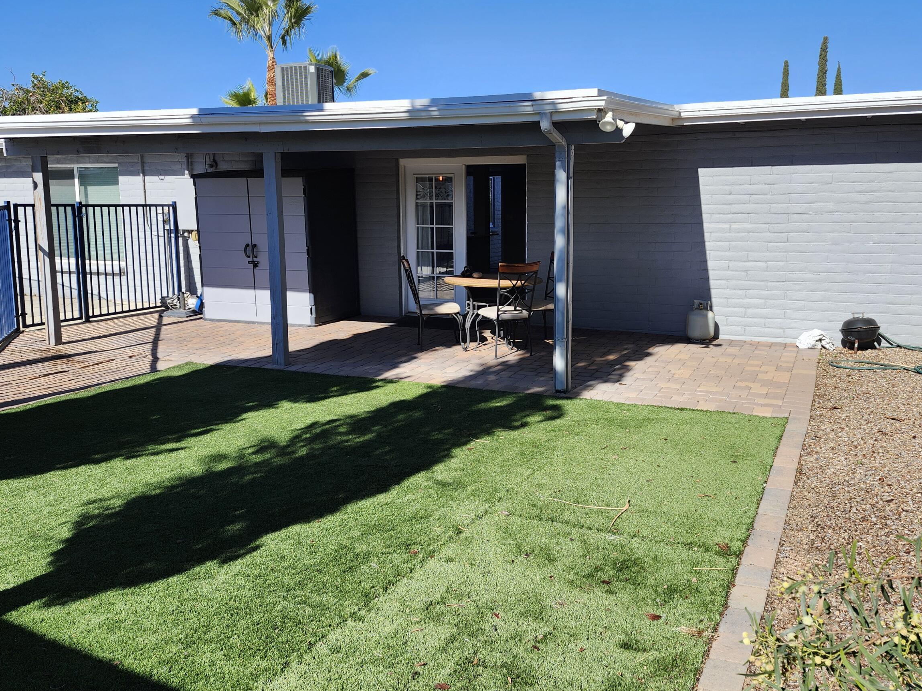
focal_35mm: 30
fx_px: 799
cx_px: 512
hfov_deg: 59.8
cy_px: 319
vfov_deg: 46.8
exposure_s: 1/1365
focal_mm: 5.54
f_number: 1.8
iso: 25
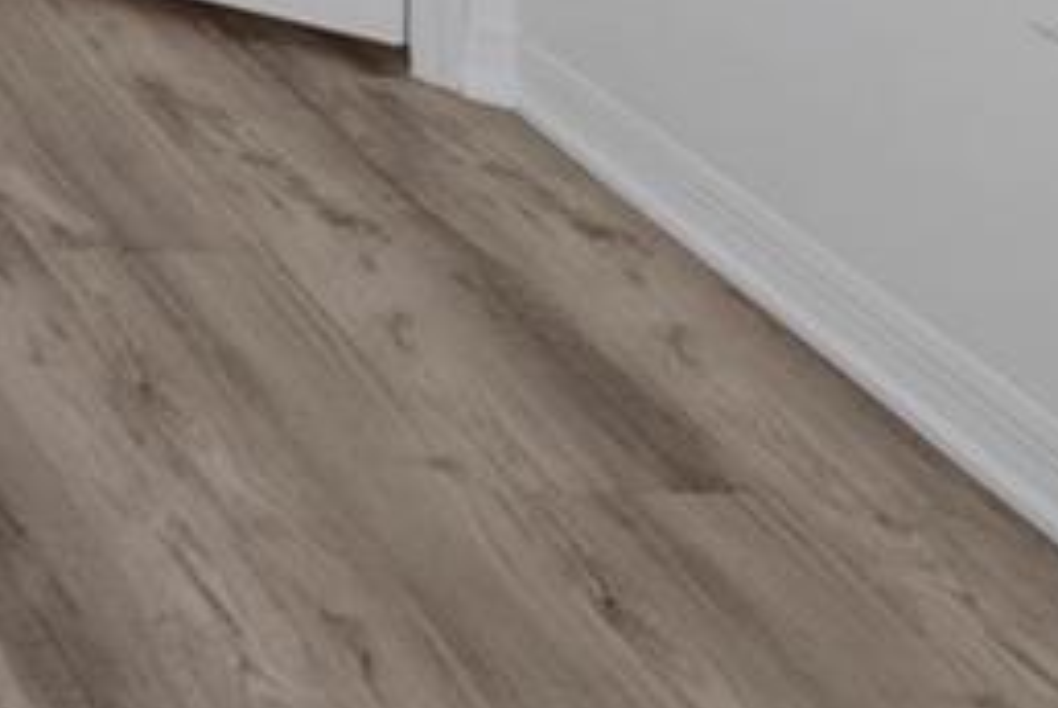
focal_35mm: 91
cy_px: -984
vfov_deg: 12.1
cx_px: -860
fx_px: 2669
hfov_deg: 17.8
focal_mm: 14.6
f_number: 7.1
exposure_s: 1/60
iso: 320
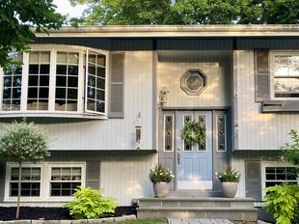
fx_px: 362
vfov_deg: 34.0
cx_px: 181
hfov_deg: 44.6
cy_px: 150
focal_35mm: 42
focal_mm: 4.25
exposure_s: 1/121
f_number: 1.8
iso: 80
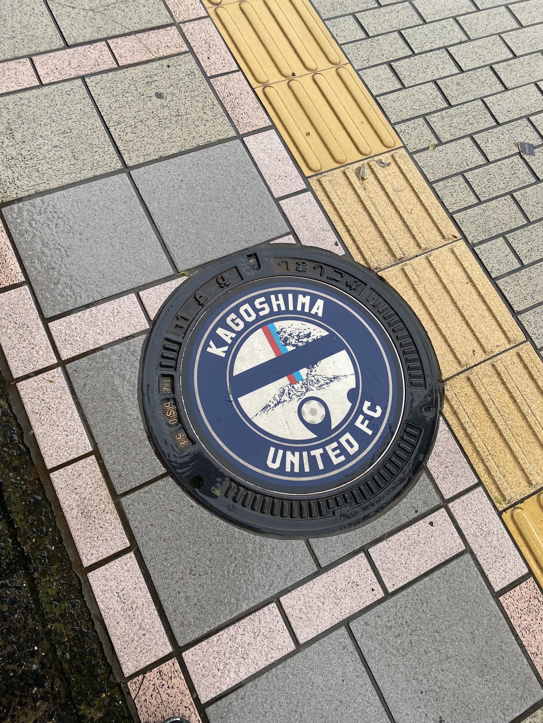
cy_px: 362
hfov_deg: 53.1
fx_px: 544
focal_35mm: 26
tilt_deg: -67.8
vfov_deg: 67.3
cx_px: 272
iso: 64
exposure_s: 1/121
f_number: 1.8
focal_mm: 4.25
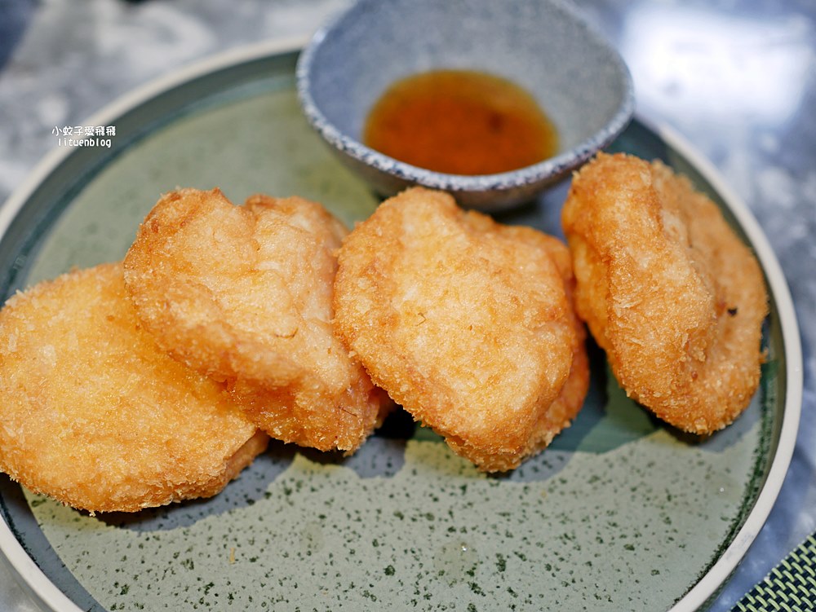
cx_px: 408
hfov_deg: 38.2
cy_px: 306
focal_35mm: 50
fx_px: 1179
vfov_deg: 29.1
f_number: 1.8
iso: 200
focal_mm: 25
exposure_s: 1/125
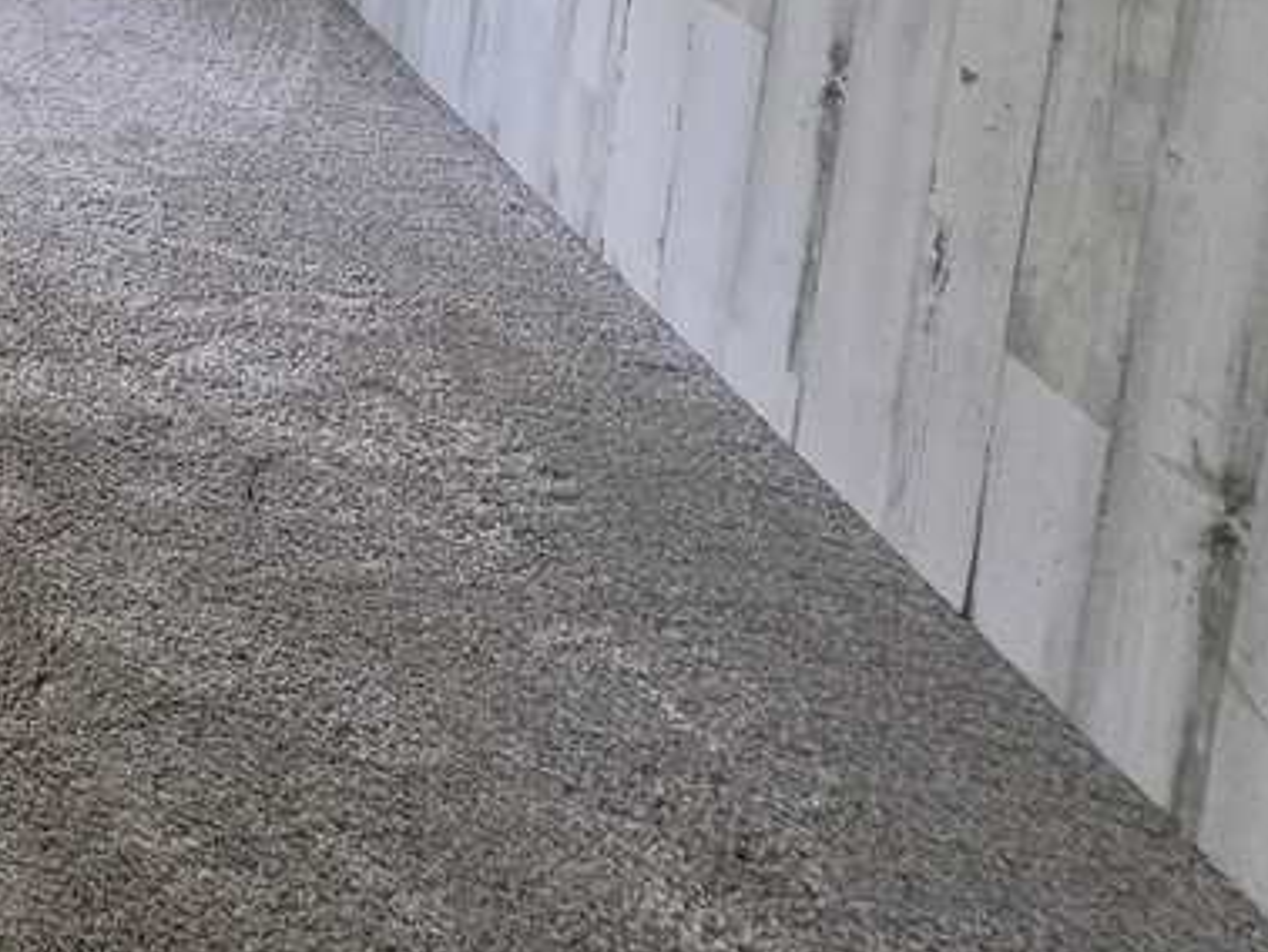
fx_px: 1613
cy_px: -513
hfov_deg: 26.7
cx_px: -735
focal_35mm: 44
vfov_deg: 24.6
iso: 250
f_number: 1.9
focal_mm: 2.2
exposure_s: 1/120
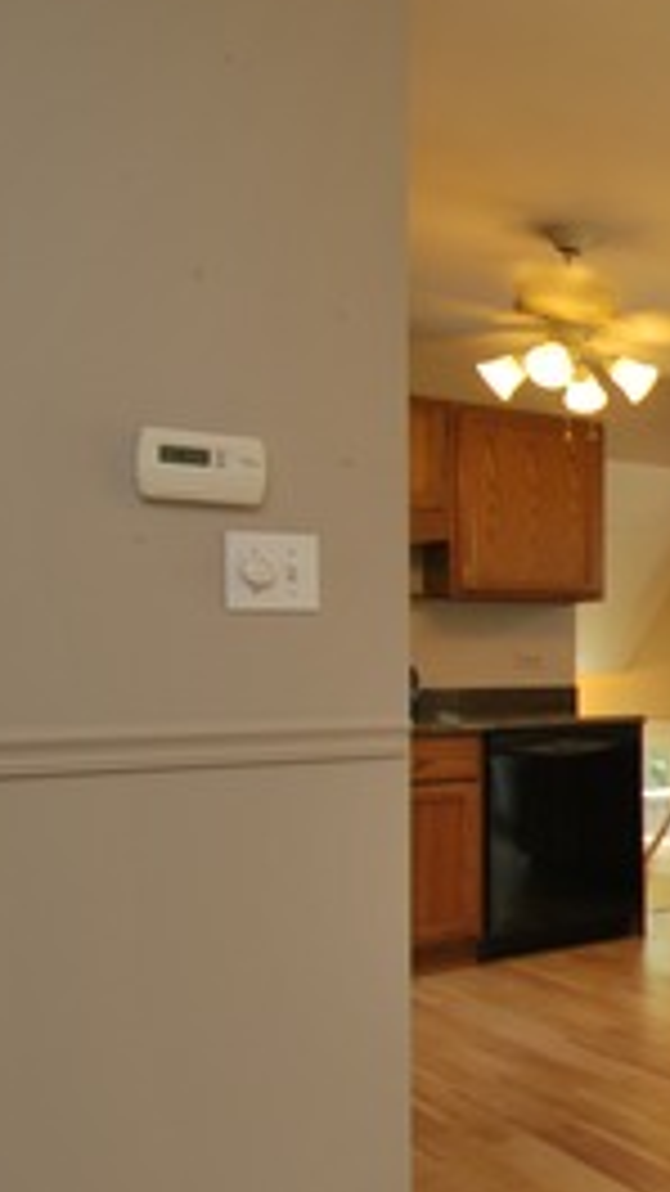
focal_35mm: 38
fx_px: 1201
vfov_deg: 52.8
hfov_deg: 23.0
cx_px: 1088
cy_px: 607
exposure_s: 1/20
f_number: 4
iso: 100
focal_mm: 10
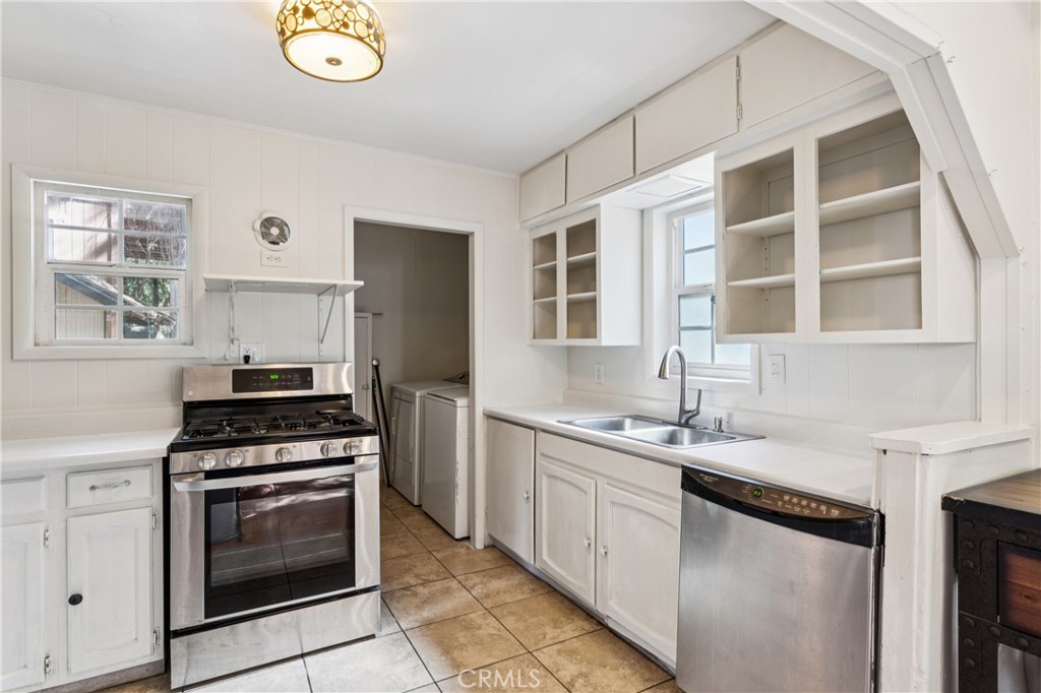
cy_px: 346
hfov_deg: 91.0
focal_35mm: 18
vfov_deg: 68.2
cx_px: 520
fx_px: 512
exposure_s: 2
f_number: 13
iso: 100
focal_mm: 17.7
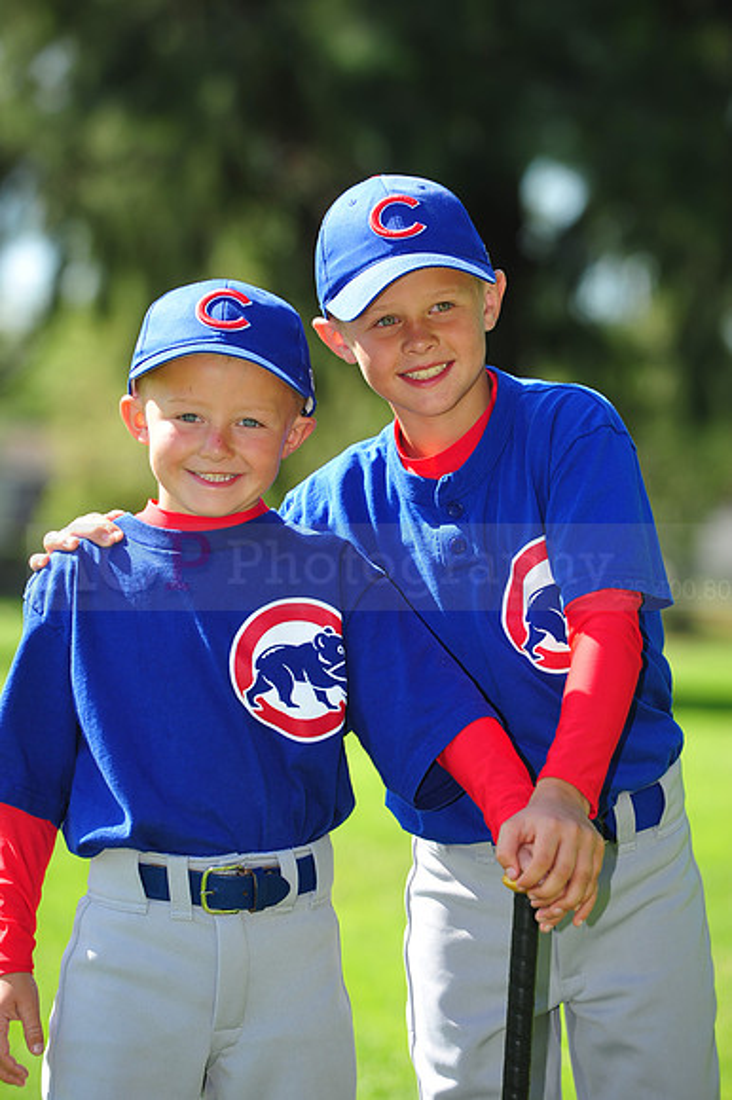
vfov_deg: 12.5
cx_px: 366
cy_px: 550
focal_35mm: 165
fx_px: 5038
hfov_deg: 8.3
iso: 200
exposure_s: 1/400
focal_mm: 165
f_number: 5.6
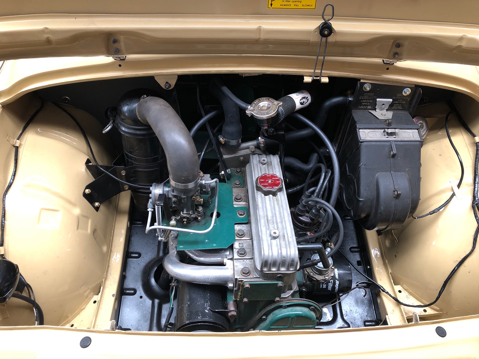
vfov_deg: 49.7
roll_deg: -0.8
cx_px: 240
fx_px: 387
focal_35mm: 28
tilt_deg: -41.4
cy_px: 180
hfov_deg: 63.4
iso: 64
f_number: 1.8
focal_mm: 3.99
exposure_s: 1/15
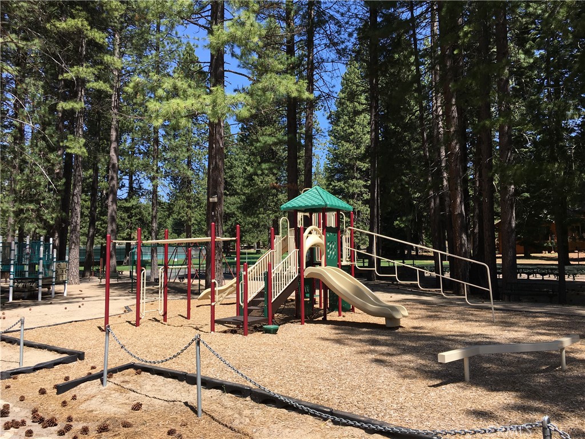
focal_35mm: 29
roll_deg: +0.3
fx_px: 490
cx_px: 292
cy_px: 220
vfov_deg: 48.2
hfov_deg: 61.7
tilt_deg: +4.5
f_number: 2.2
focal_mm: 4.15
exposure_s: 1/950
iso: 25
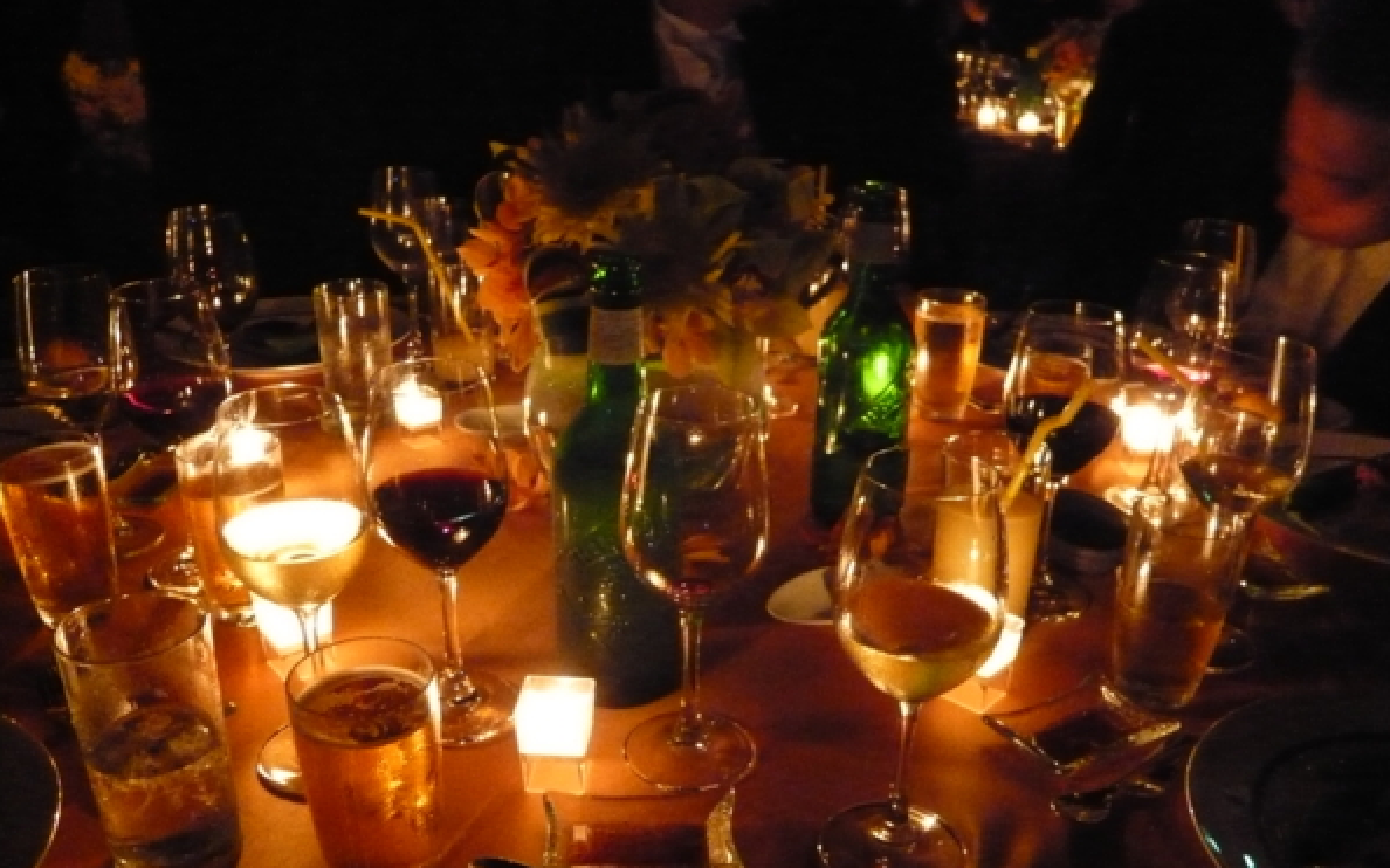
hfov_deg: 62.9
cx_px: 700
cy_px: 517
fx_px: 1136
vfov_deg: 41.6
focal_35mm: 30
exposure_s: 1/6
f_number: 2.8
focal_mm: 4.6
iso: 800
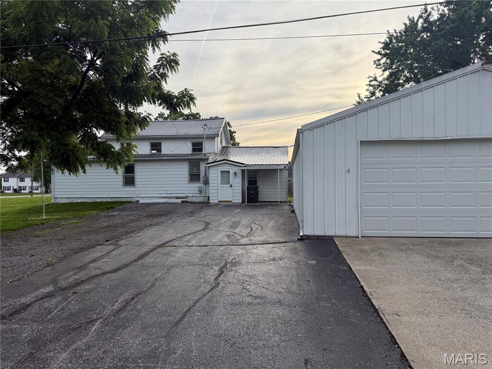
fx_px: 341
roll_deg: +0.1
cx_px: 246
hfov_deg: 71.6
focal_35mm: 24
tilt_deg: +1.2
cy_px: 184
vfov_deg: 56.8
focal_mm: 6.76
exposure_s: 1/3145
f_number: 1.78
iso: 100
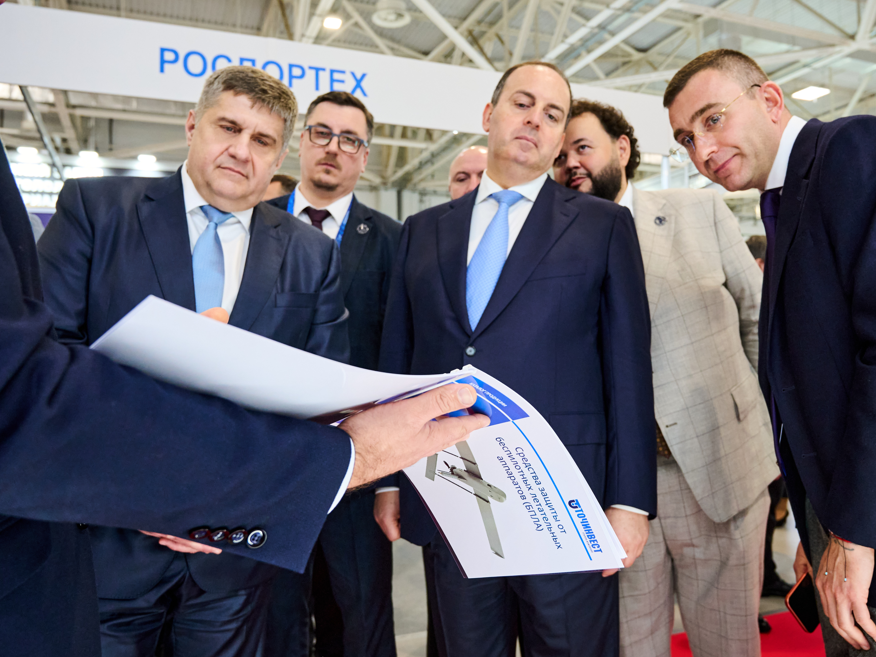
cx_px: 468
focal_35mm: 30
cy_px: 331
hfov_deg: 59.9
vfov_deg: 46.8
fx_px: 759
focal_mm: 27
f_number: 5
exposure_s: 1/200
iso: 3200
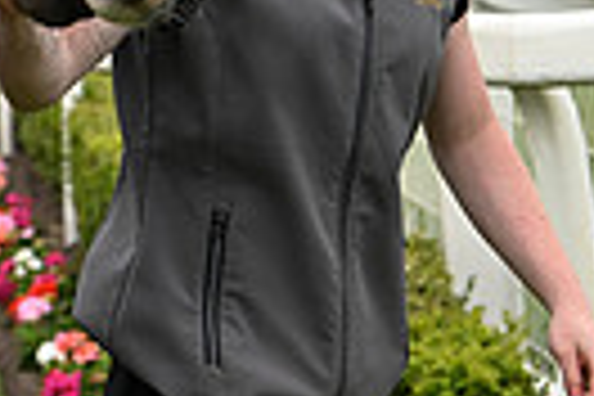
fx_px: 5082
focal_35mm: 308
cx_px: -634
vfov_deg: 4.4
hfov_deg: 6.5
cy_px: -295
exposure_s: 1/1000
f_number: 5.6
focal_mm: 70
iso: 400
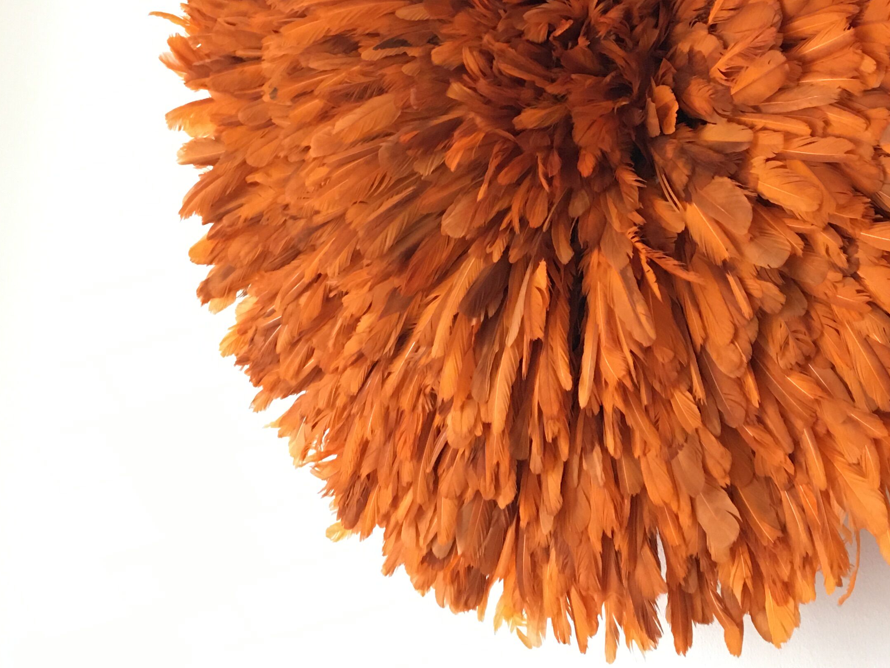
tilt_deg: +9.4
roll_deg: -4.4
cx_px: 586
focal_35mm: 54
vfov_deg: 26.3
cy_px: 95
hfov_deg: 35.2
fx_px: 1388
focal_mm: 4.15
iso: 125
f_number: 2.2
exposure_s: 1/17
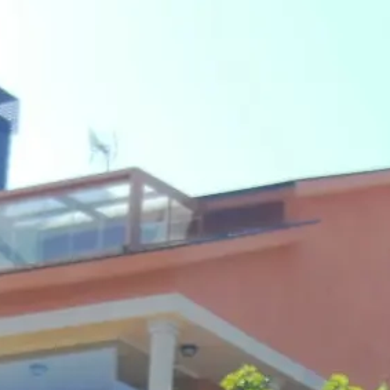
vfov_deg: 11.9
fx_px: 1836
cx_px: 338
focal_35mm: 144
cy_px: 458
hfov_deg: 12.1
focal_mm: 8
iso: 125
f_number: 4.4
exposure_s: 1/320
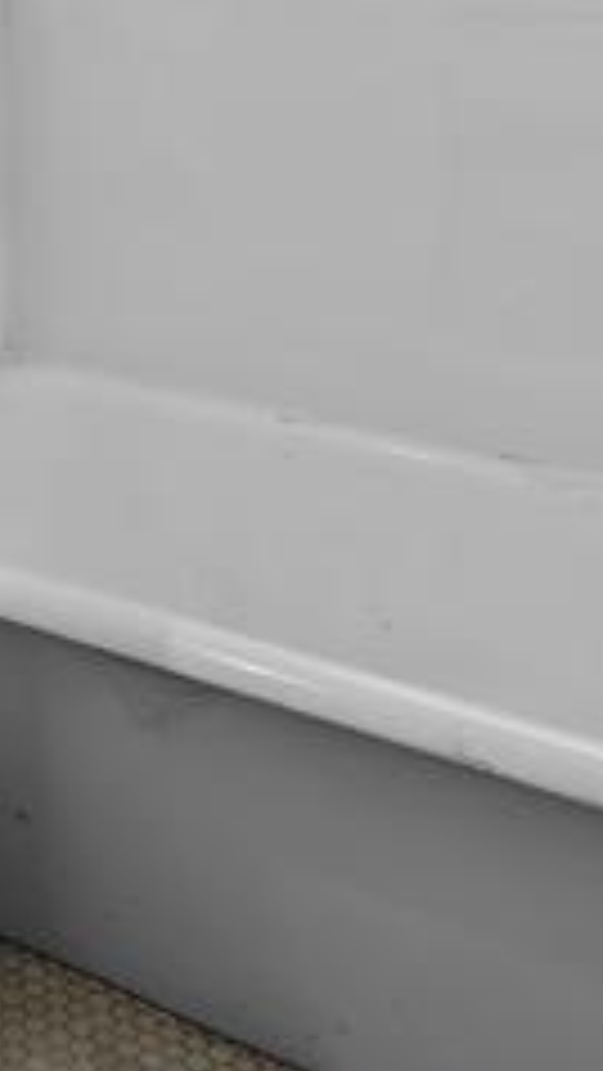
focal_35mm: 54
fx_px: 1534
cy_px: -153
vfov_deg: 32.9
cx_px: -148
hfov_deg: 20.6
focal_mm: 16
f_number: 8
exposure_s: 1/4
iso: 320
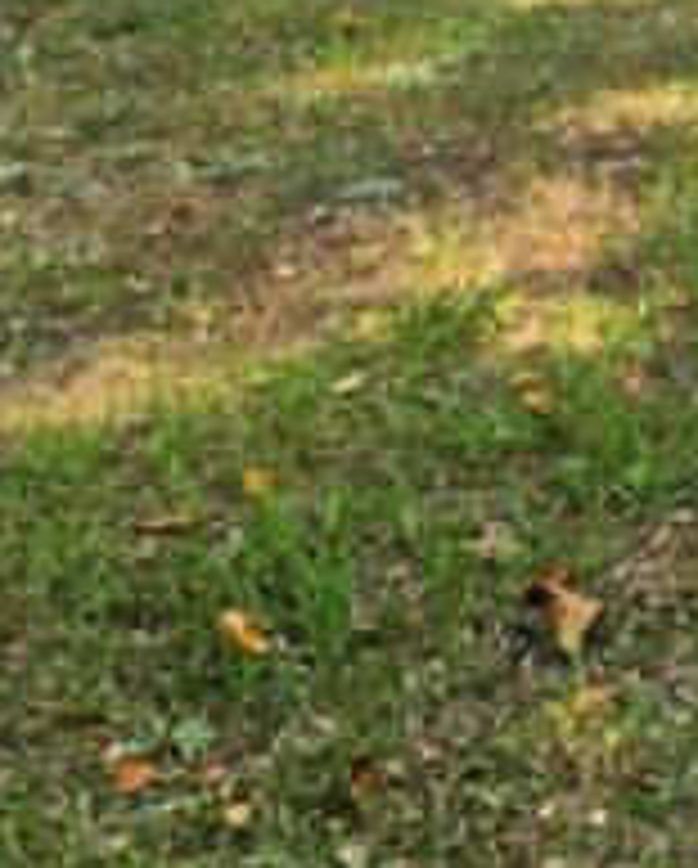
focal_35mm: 124
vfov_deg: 15.1
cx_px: 1997
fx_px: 3194
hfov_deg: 9.9
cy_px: -90
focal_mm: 6.3
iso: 12
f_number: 1.7
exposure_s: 1/342
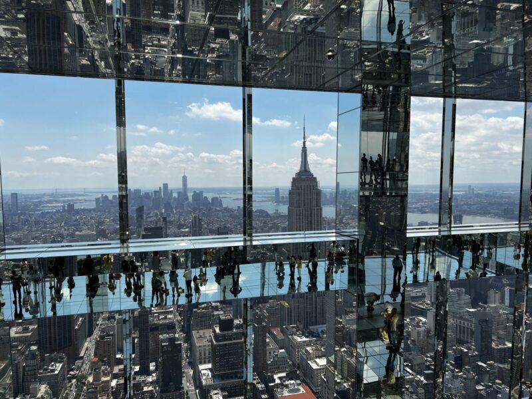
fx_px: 400
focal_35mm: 26
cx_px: 266
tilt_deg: -2.2
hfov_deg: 67.3
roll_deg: +1.1
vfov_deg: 53.1
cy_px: 200
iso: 50
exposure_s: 1/6211
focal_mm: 5.7
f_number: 1.5
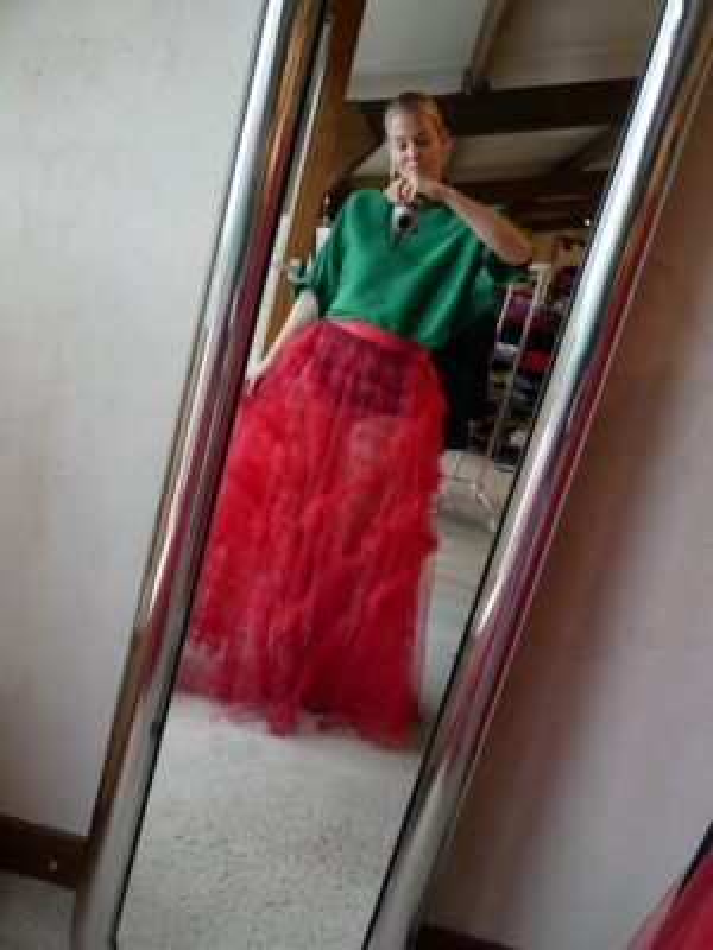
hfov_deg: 44.2
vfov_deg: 56.8
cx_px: 356
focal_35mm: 32
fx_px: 879
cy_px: 475
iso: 500
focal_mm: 16
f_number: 4
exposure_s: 1/125
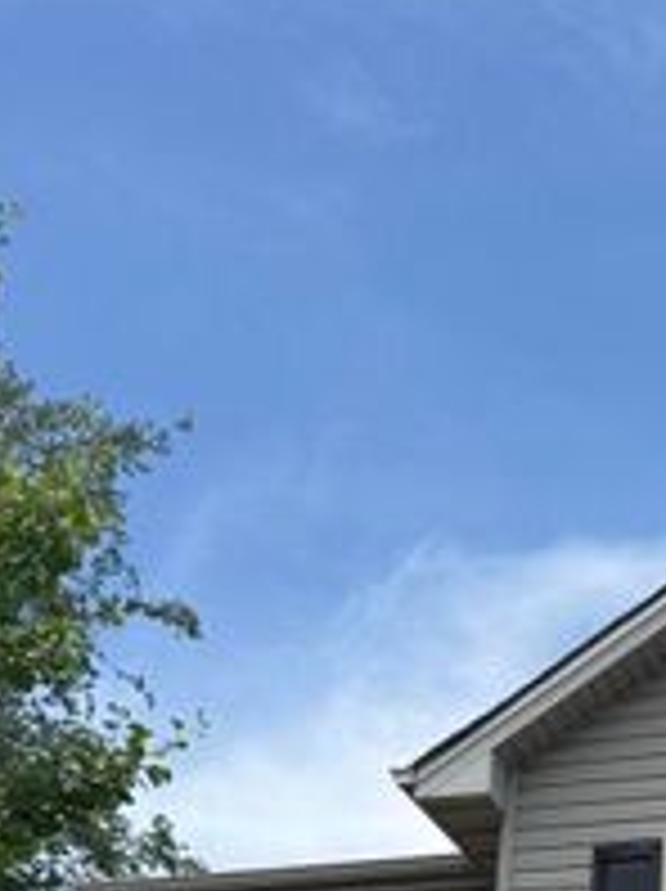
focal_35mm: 81
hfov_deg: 17.5
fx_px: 2082
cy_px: 1294
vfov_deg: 20.9
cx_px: 747
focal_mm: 6.76
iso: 80
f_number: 1.78
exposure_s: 1/3425
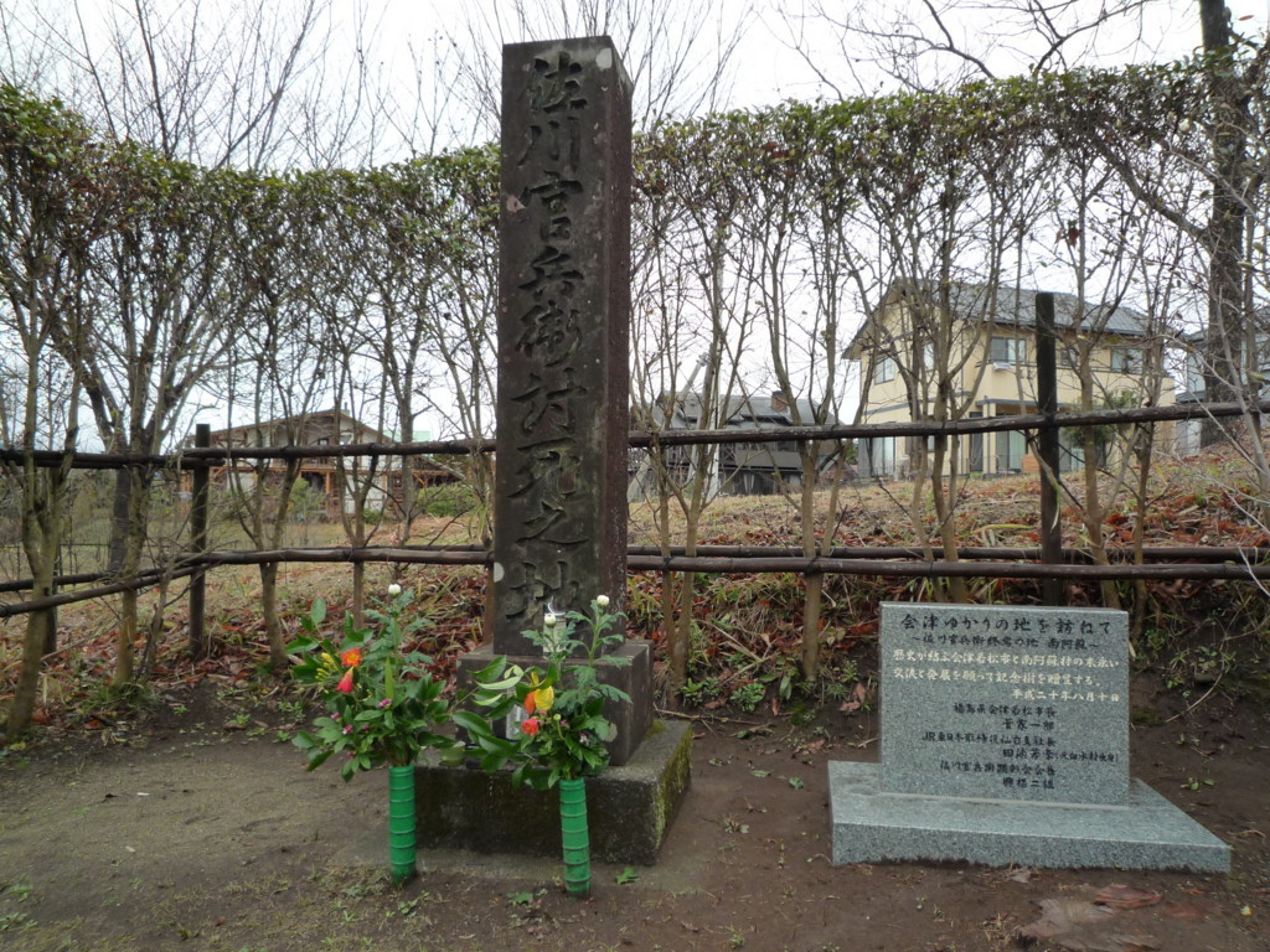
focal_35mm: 25
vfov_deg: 54.9
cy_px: 476
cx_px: 635
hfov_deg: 69.4
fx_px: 917
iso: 160
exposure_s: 1/160
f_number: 2.8
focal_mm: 4.4
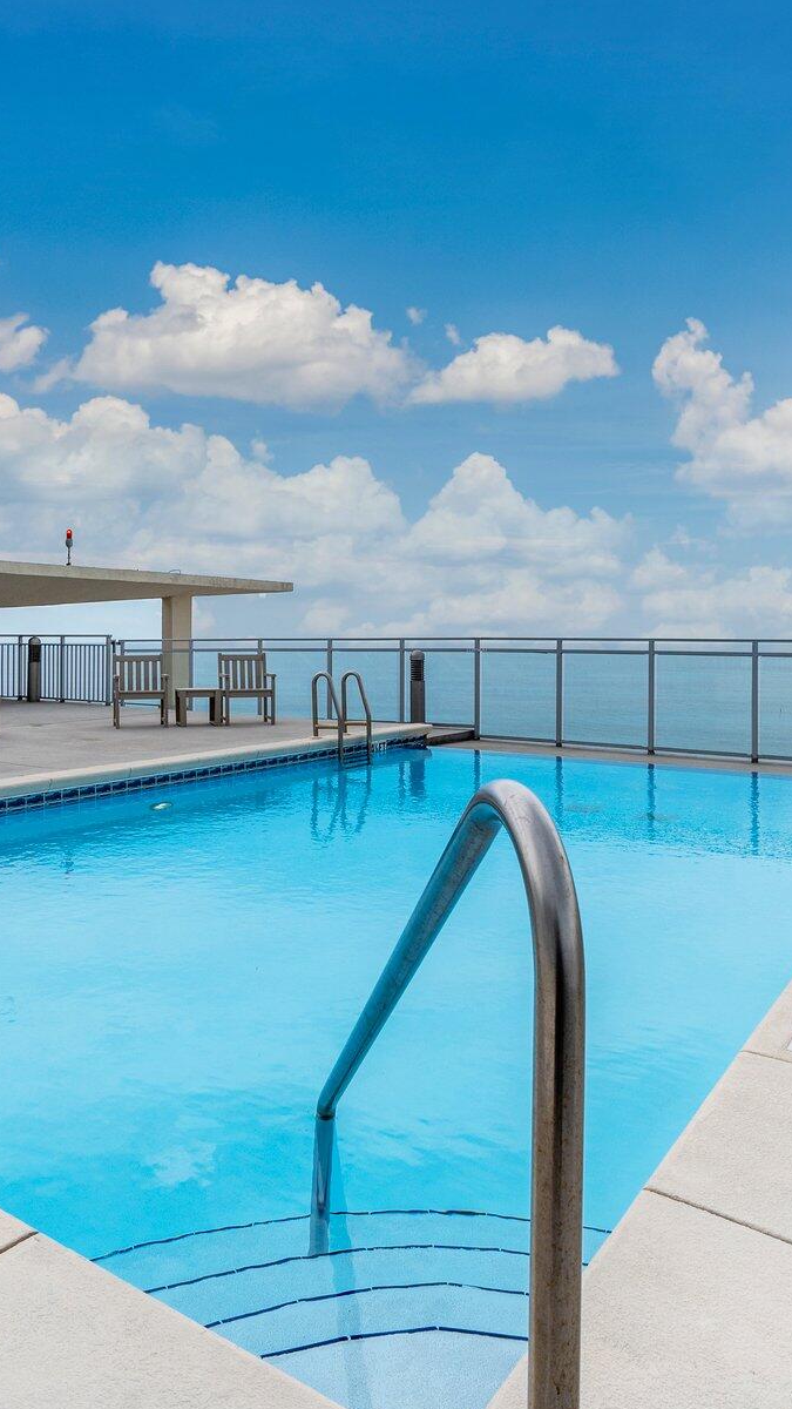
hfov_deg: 45.8
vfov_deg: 73.8
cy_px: 628
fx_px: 933
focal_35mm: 25
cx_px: 330
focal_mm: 14
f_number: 9
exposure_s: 1/1250
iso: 125
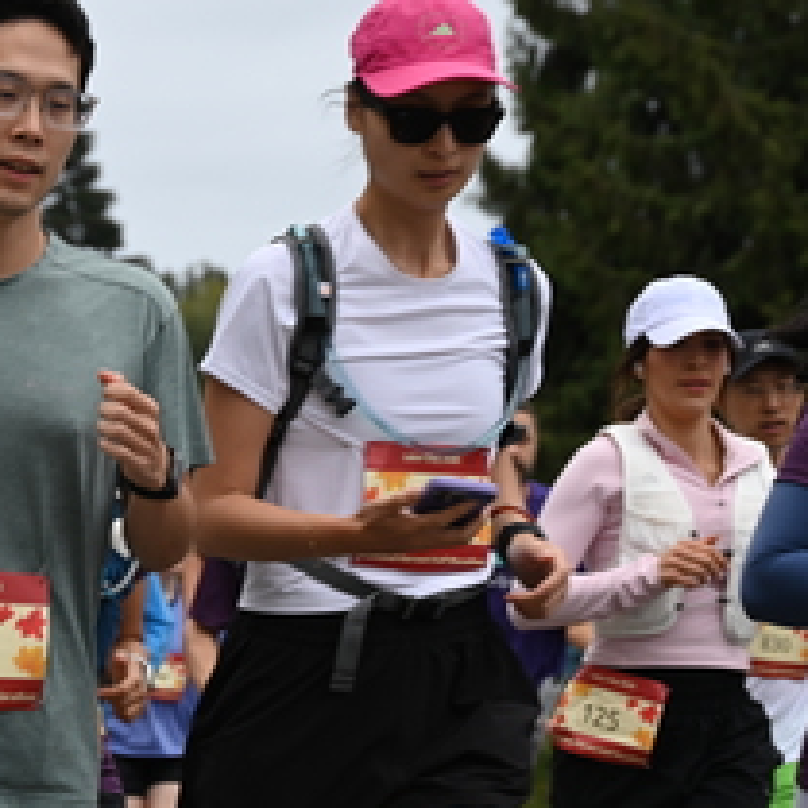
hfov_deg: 8.5
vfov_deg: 8.6
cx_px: 77
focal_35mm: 204
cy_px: 570
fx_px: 5387
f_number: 6.3
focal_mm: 91
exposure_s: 1/200
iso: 400
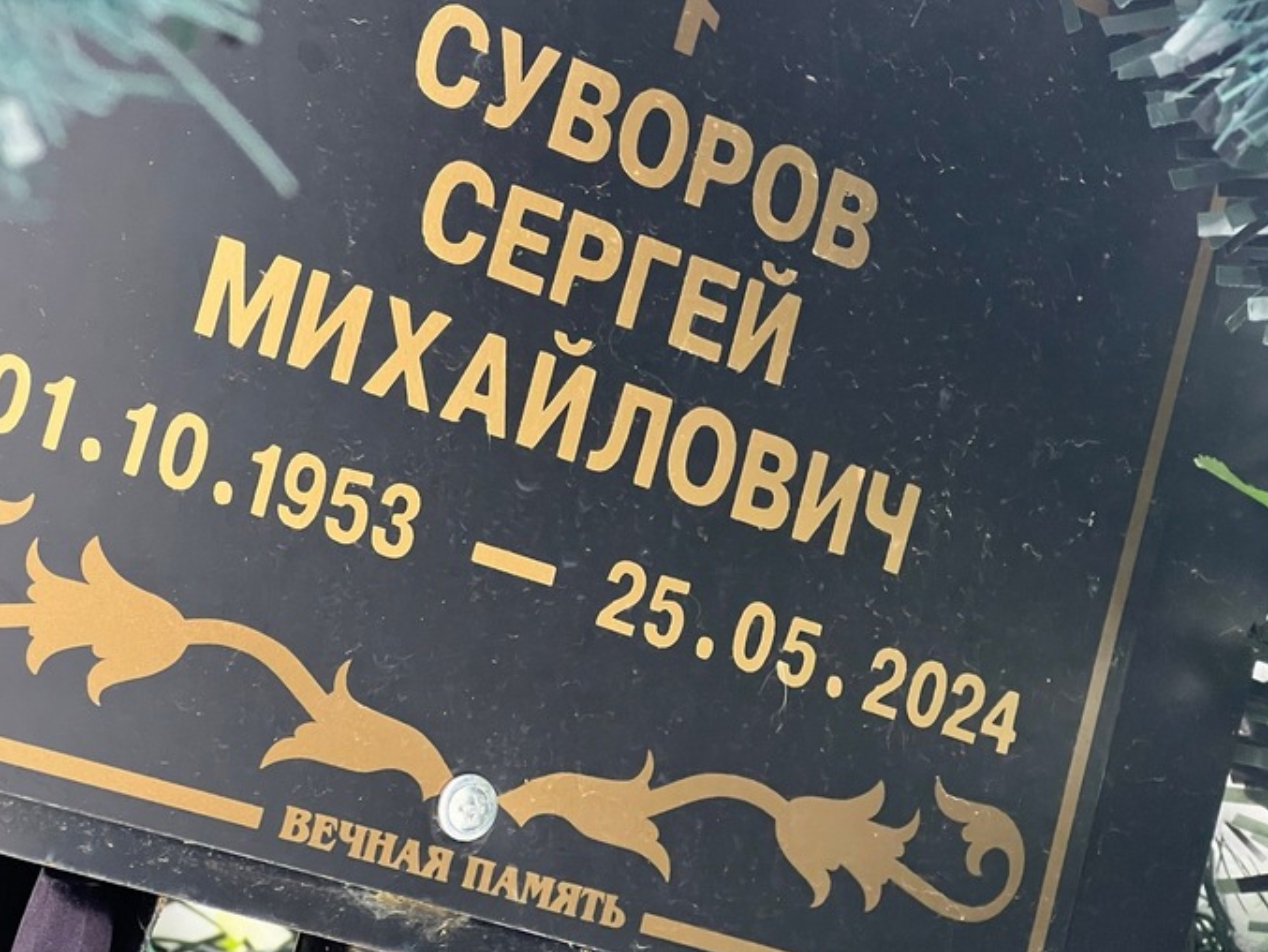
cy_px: 397
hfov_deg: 21.5
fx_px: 3334
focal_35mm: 91
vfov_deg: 16.2
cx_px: 536
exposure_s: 1/60
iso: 400
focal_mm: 9
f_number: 2.8
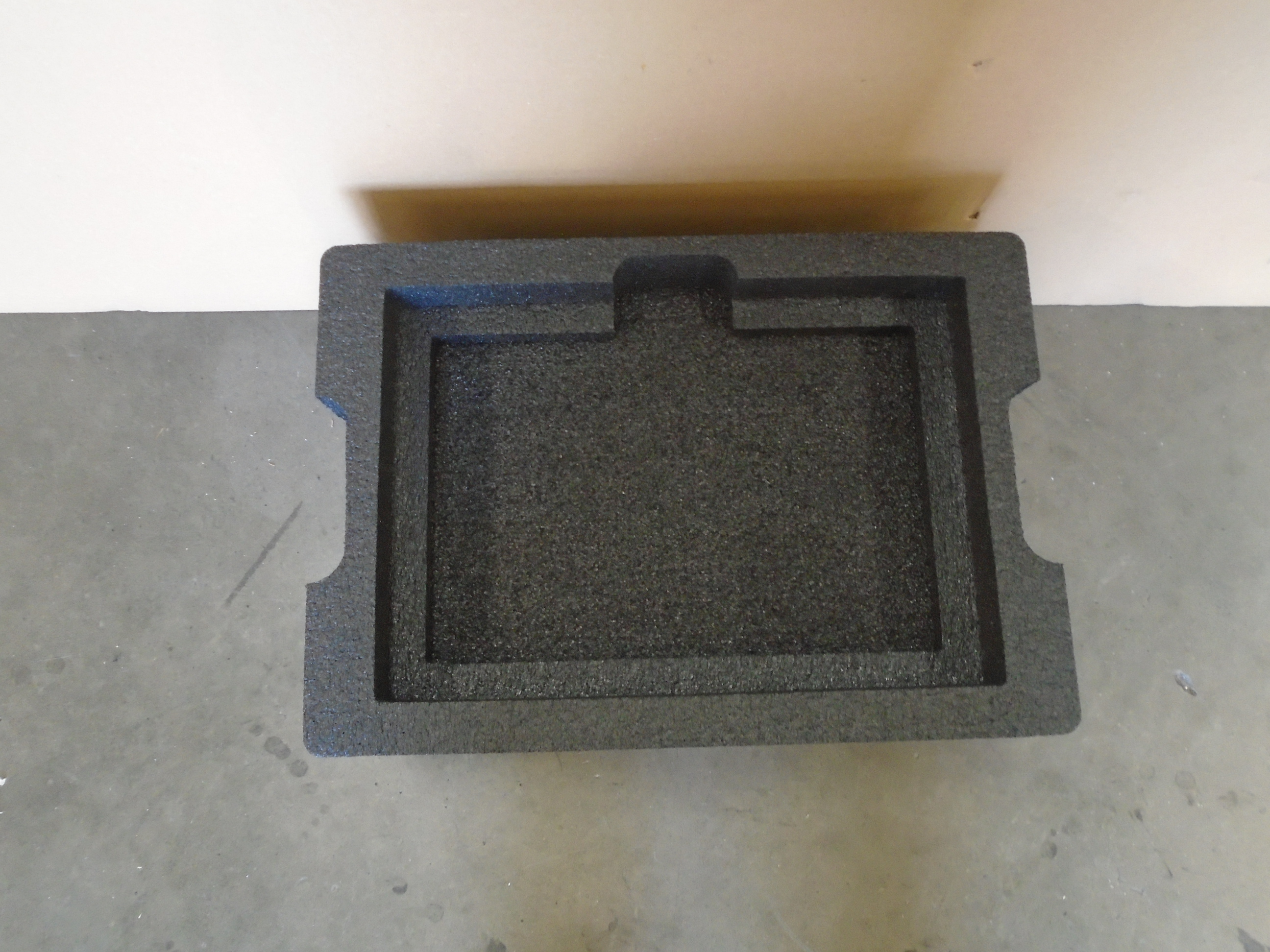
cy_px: 476
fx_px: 954
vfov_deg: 53.1
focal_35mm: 26
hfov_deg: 67.3
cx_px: 635
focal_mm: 4.6
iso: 400
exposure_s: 1/15
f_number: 3.2
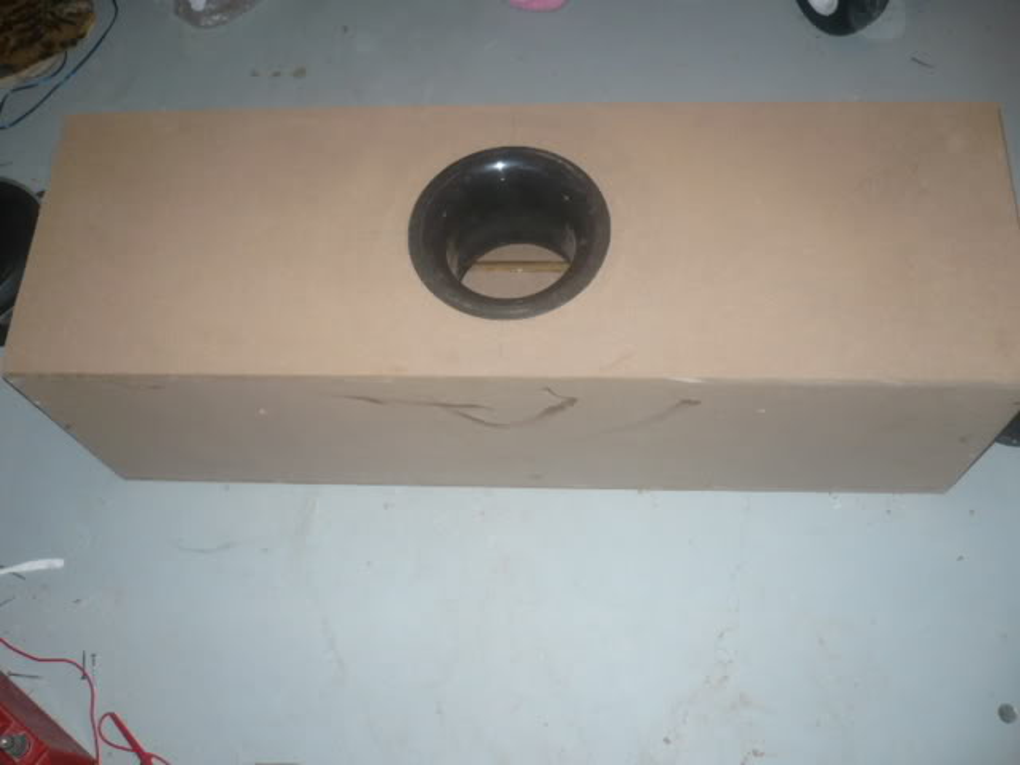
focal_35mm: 35
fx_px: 1031
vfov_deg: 40.7
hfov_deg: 52.6
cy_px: 382
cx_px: 510
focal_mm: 5.8
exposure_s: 1/30
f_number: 2.8
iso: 125
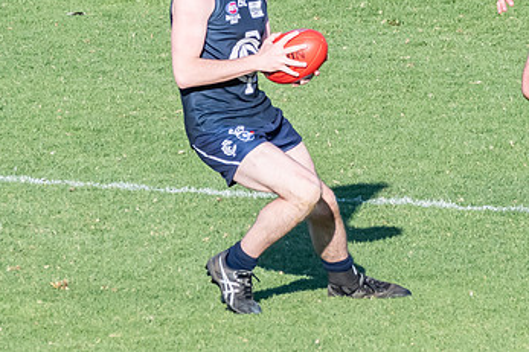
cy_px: 130
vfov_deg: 1.2
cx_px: 321
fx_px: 17330
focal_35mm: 1180
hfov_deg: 1.7
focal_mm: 280
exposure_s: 1/1250
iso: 800
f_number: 10
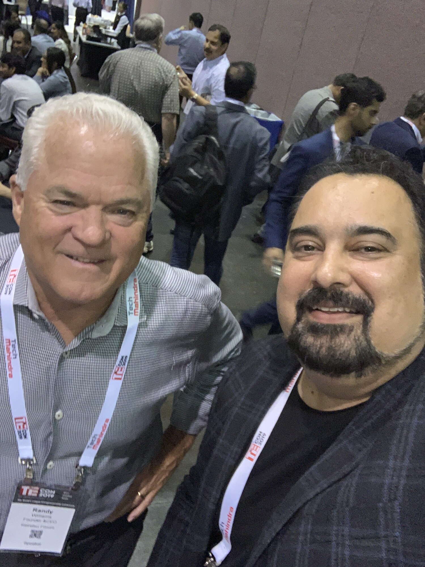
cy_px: 284
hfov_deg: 44.2
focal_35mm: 32
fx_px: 524
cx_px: 212
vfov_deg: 56.8
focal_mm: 2.87
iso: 500
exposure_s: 1/24
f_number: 2.2
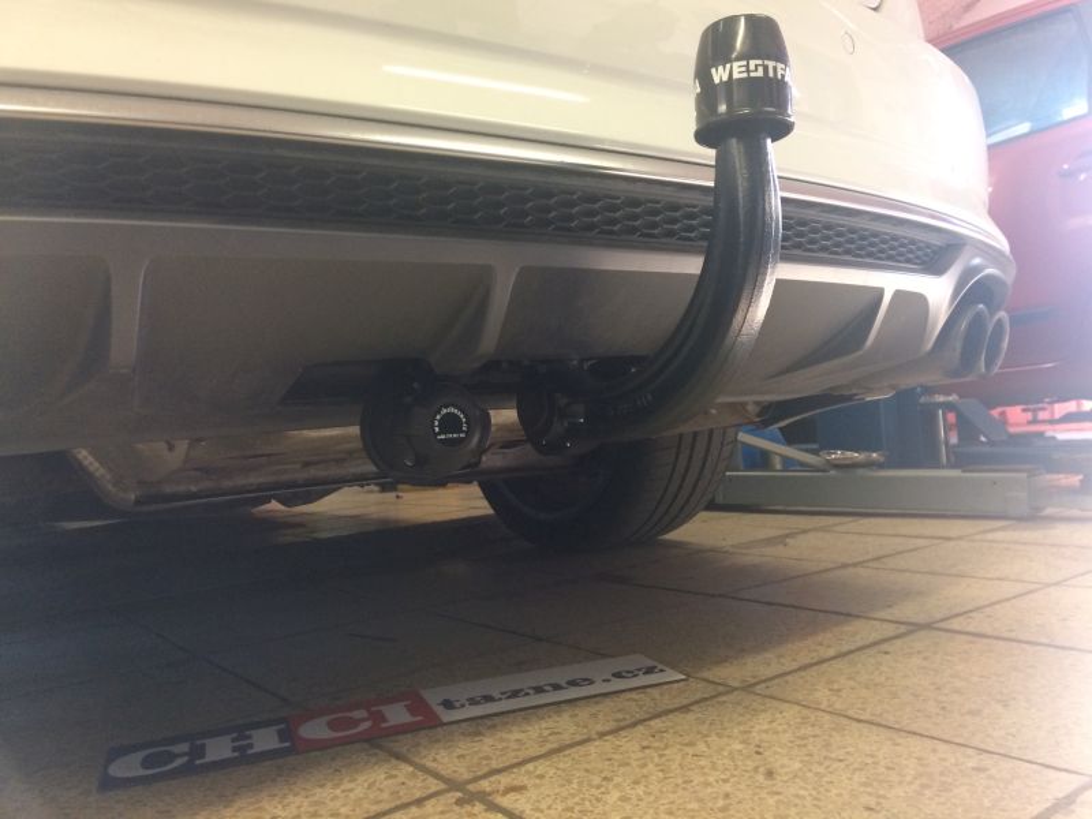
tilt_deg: -0.6
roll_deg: +4.8
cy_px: 410
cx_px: 546
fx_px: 915
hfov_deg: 61.7
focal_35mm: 29
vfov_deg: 48.2
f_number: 2.2
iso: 160
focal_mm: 4.15
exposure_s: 1/33
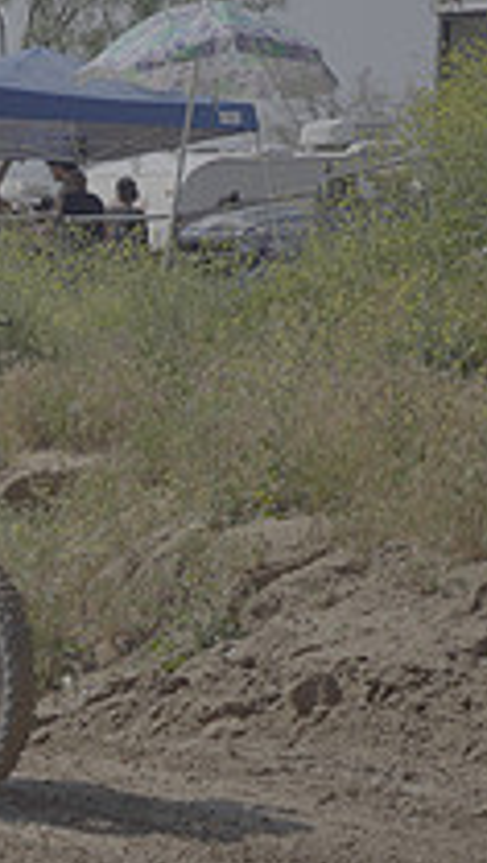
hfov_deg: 6.6
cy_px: 531
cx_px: -532
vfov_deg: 12.1
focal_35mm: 177
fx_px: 4052
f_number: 4
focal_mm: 61
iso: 800
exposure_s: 1/5000
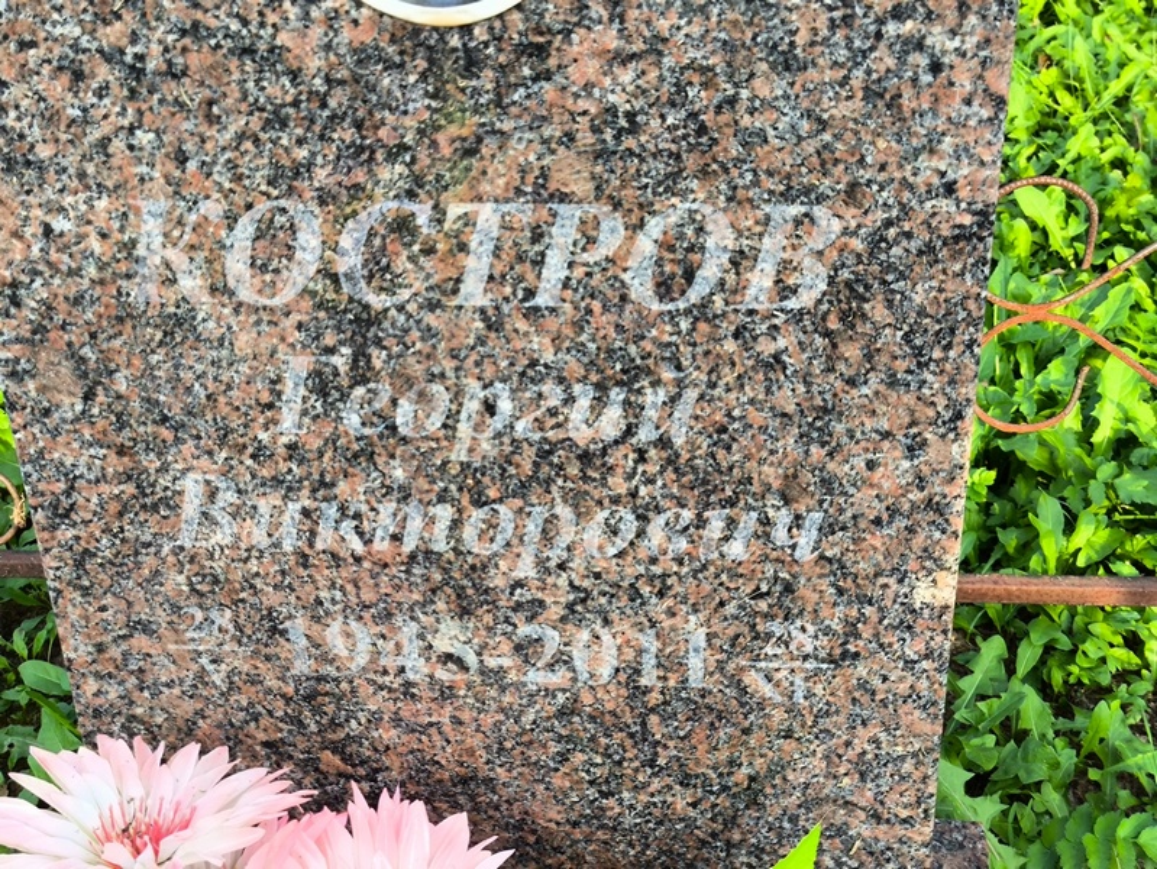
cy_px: 434
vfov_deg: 29.1
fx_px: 1672
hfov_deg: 38.2
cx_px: 578
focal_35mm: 50
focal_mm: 4.71
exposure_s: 1/120
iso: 50
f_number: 1.7
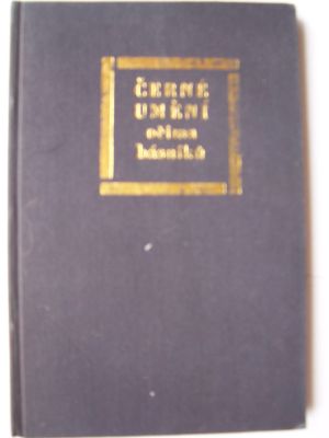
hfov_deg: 41.8
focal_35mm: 34
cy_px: 219
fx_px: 431
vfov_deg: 54.0
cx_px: 164
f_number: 2.7
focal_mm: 5.6
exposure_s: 1/15
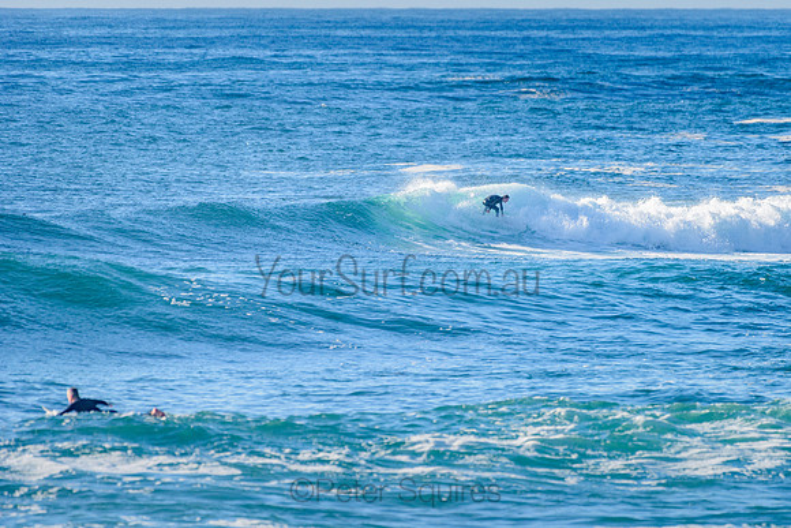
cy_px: 225
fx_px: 13476
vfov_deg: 2.2
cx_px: 485
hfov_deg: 3.4
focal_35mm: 613
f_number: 5.6
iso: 320
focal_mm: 500
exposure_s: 1/2000
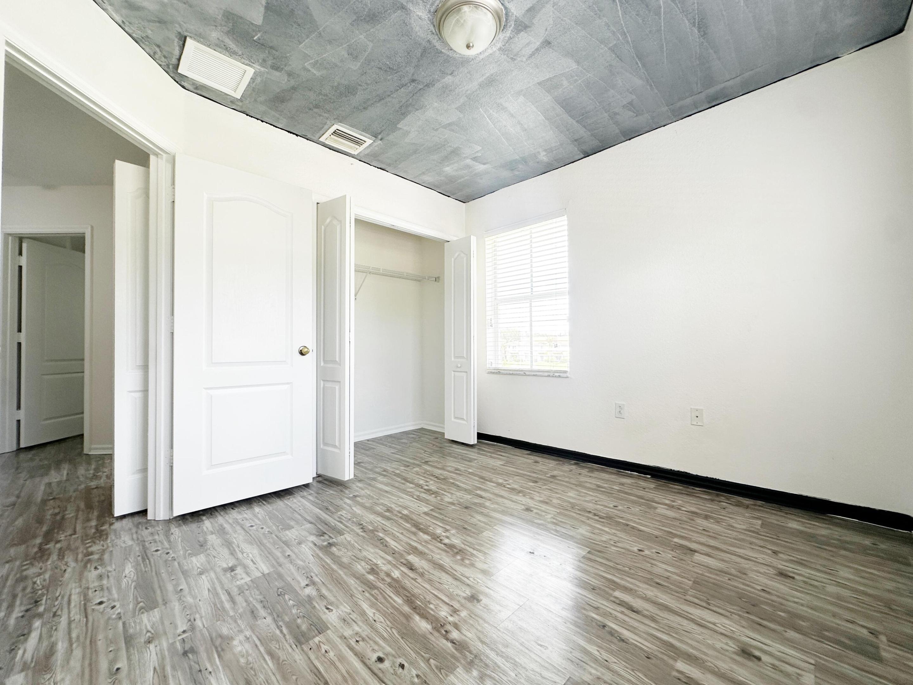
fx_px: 369
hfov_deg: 102.1
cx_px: 456
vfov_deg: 85.7
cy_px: 342
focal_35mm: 14
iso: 50
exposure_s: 1/99
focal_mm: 2.22
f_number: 2.2
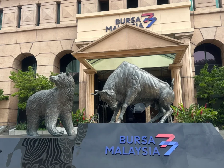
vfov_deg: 56.8
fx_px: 155
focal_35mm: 24
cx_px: 112
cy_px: 84
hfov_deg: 71.6
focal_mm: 6.86
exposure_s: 1/1721
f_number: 1.78
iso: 80
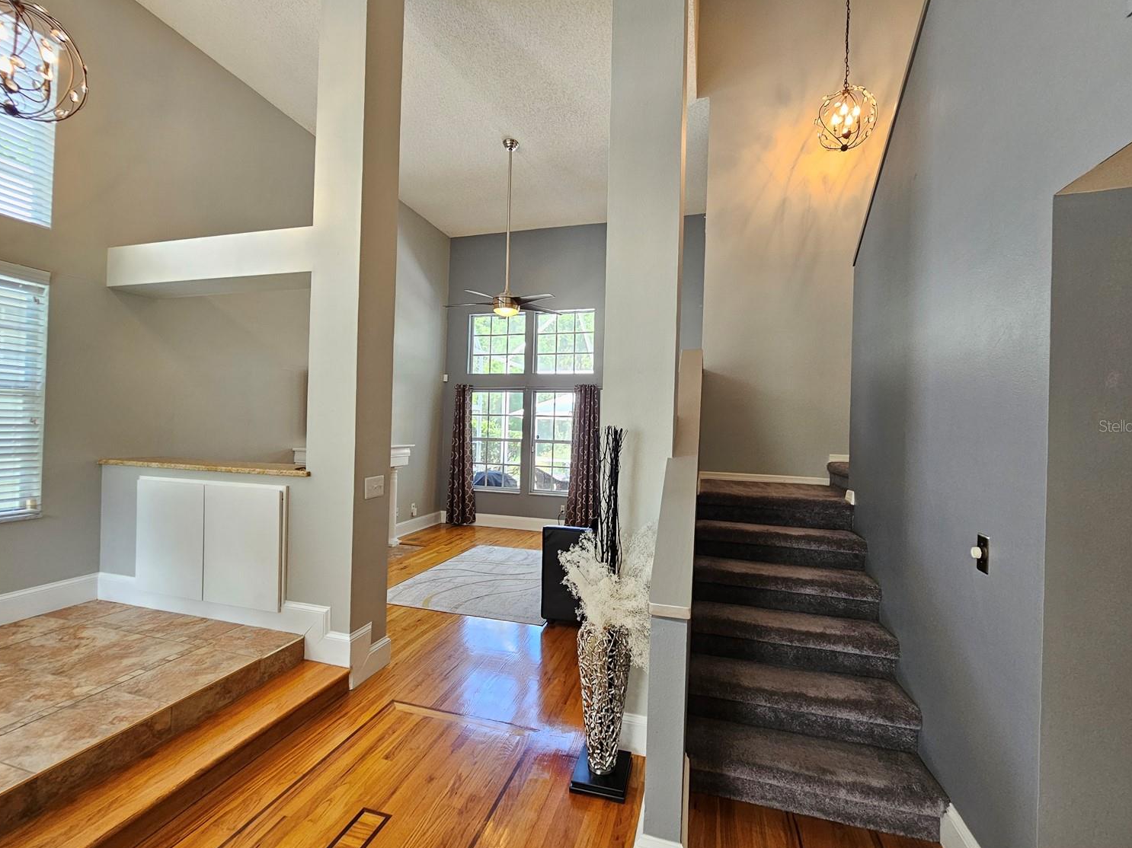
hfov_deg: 102.1
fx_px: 458
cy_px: 426
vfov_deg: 85.7
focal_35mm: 14
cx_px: 561
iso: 200
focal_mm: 2.2
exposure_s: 1/60
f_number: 2.2
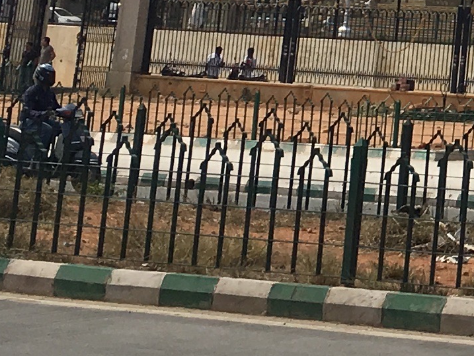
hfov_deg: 11.4
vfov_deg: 8.6
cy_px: -396
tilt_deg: +12.5
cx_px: 795
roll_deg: -4.0
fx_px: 2232
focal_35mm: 163
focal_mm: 4.15
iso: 25
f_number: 2.2
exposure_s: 1/2747
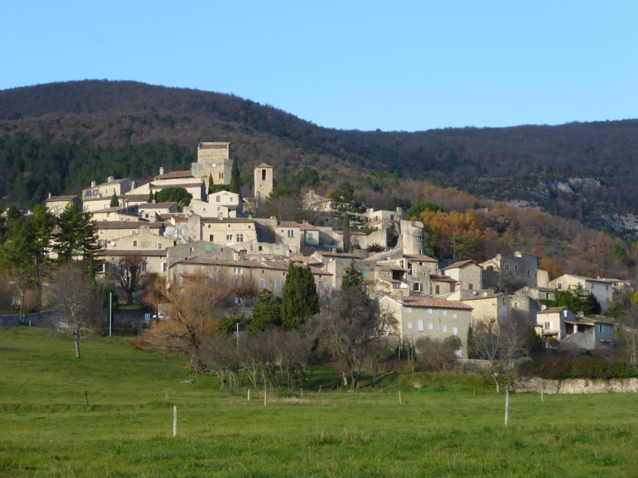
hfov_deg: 18.4
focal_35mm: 107
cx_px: 319
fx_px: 1972
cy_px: 239
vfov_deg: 13.8
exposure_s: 1/250
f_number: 5.4
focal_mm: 19.1
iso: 100
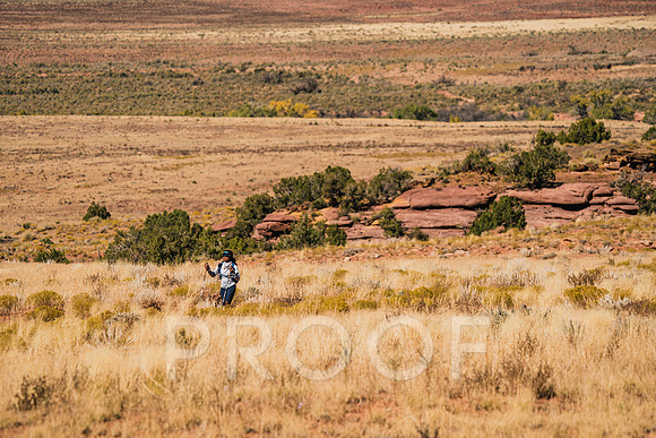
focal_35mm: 309
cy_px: 219
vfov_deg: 4.5
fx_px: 5632
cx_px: 328
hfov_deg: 6.7
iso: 160
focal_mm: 309
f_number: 6.3
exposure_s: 1/1250
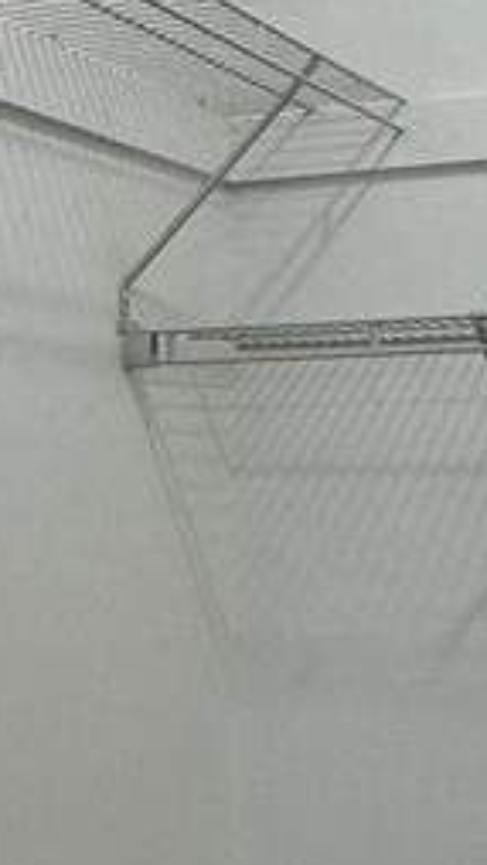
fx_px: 1652
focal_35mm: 72
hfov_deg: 16.7
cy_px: 613
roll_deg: +0.1
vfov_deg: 29.0
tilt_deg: -3.9
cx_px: 313
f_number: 2.2
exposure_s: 1/120
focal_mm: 2.22
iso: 125
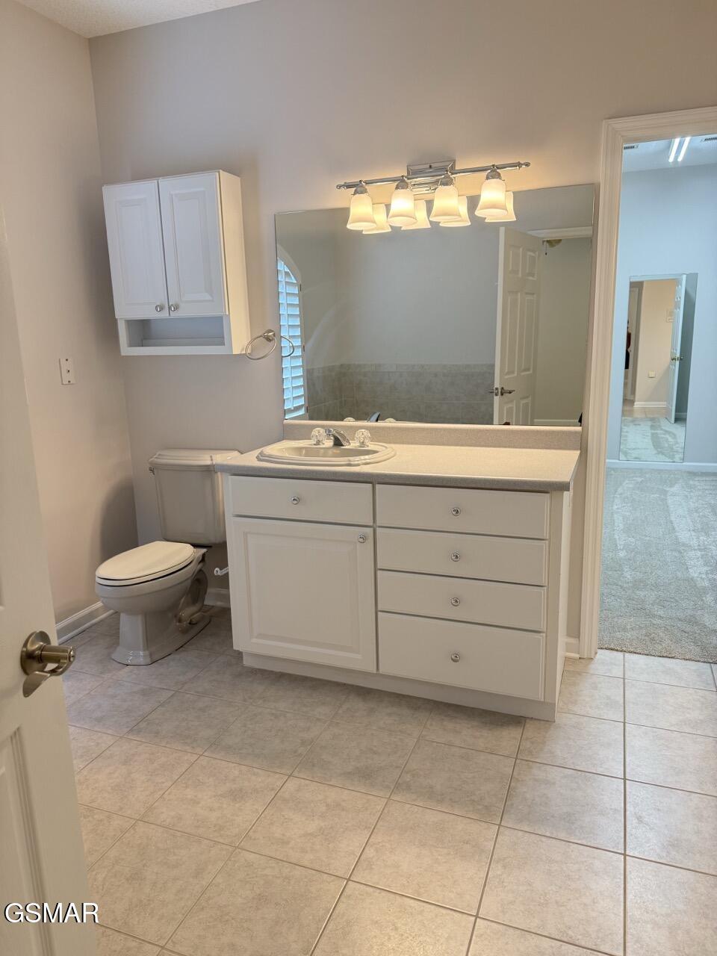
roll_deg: +1.3
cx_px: 358
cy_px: 478
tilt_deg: -11.9
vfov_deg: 71.6
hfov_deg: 56.8
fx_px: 663
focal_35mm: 24
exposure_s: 1/141
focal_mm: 6.76
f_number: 1.78
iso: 160
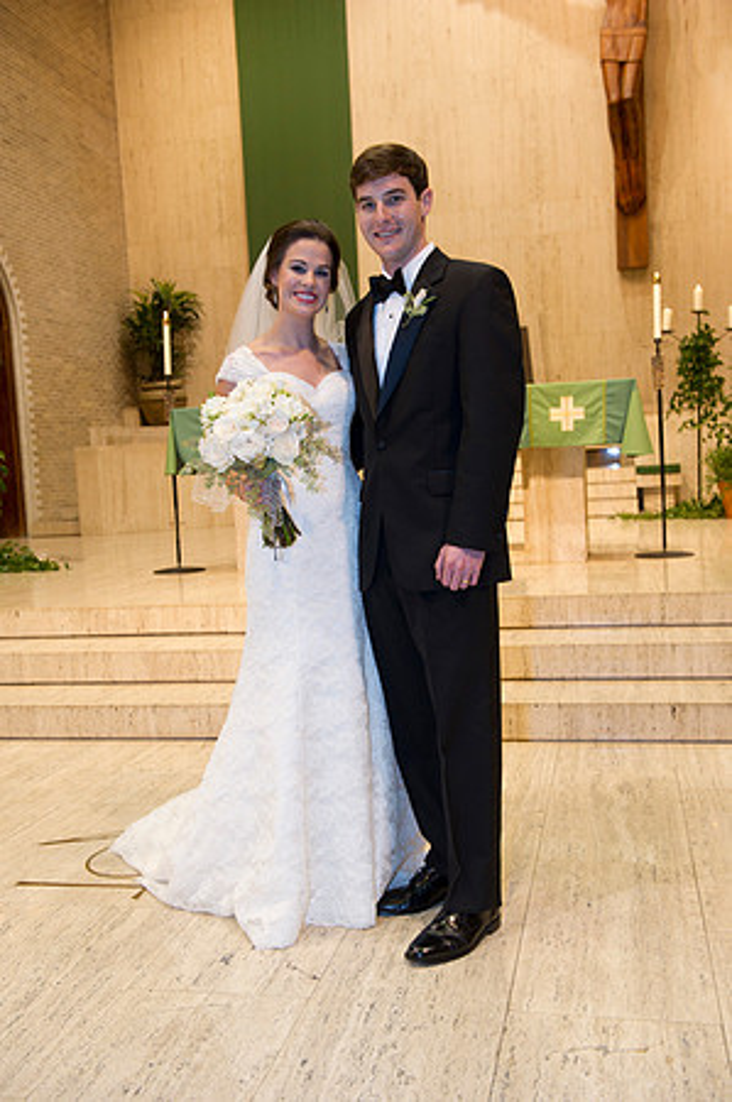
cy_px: 551
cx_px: 366
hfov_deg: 36.8
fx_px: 1100
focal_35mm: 36
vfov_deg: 53.2
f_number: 5
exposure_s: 1/60
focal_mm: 36
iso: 1600
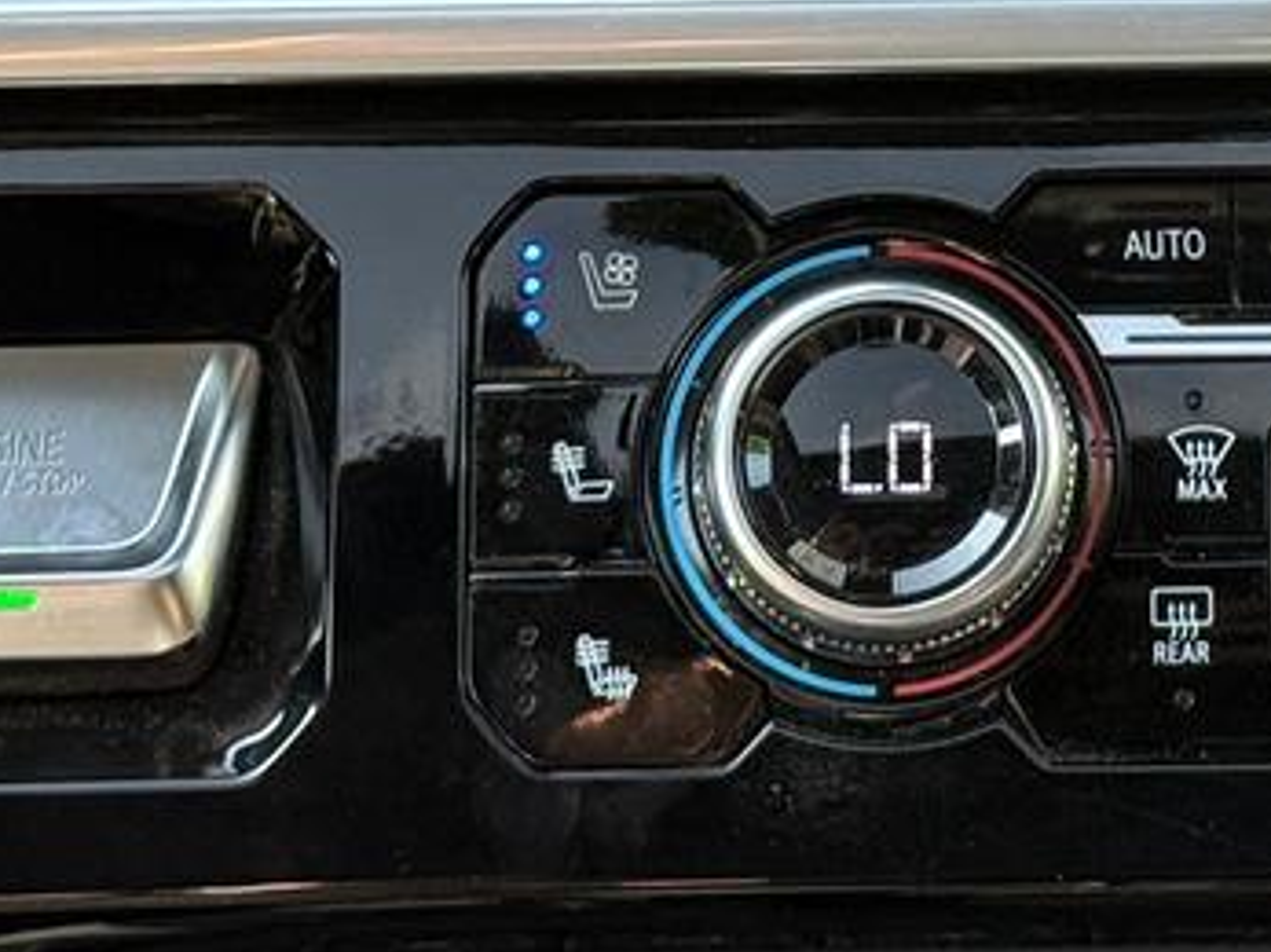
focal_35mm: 177
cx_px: 1150
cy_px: -443
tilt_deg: -24.1
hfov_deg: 11.1
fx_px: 6497
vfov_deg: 8.2
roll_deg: +1.8
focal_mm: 6.76
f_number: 1.78
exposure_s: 1/121
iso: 50
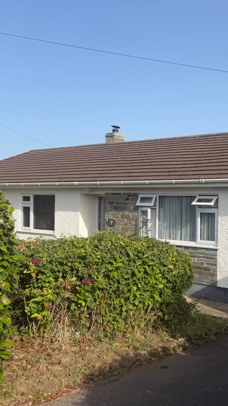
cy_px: 203
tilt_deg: -0.5
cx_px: 215
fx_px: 376
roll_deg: -0.4
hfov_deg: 31.7
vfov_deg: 56.6
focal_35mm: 35
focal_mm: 6.76
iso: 80
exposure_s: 1/3584
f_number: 1.78
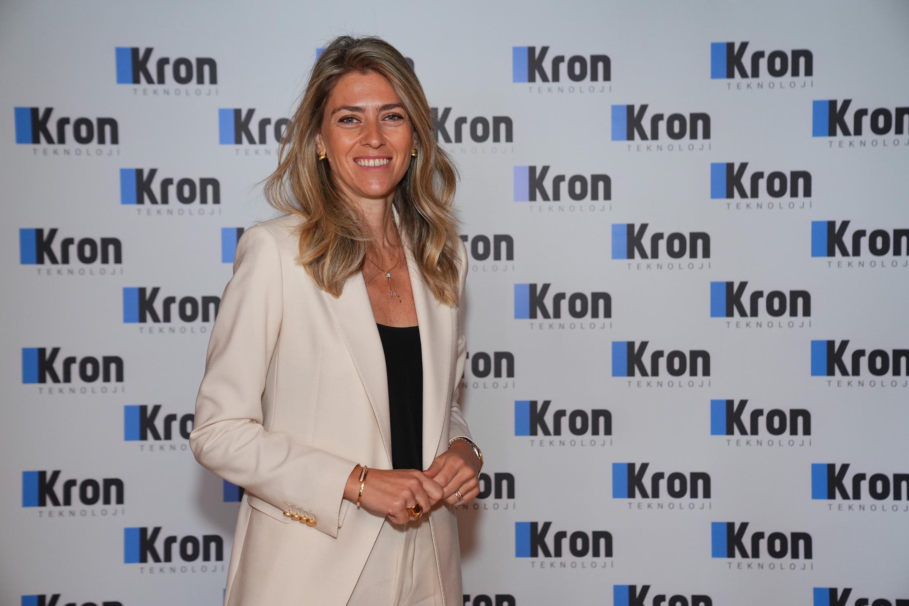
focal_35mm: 63
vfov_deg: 21.6
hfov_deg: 31.9
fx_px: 1591
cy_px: 303
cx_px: 454
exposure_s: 1/160
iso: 1600
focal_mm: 63
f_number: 4.5
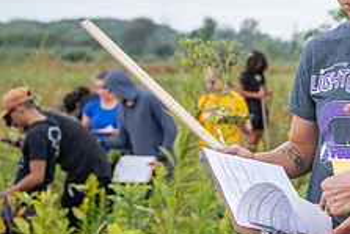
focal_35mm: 99
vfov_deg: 13.8
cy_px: 93
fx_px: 963
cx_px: 353
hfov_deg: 19.9
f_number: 3.2
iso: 100
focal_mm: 38
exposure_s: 1/400
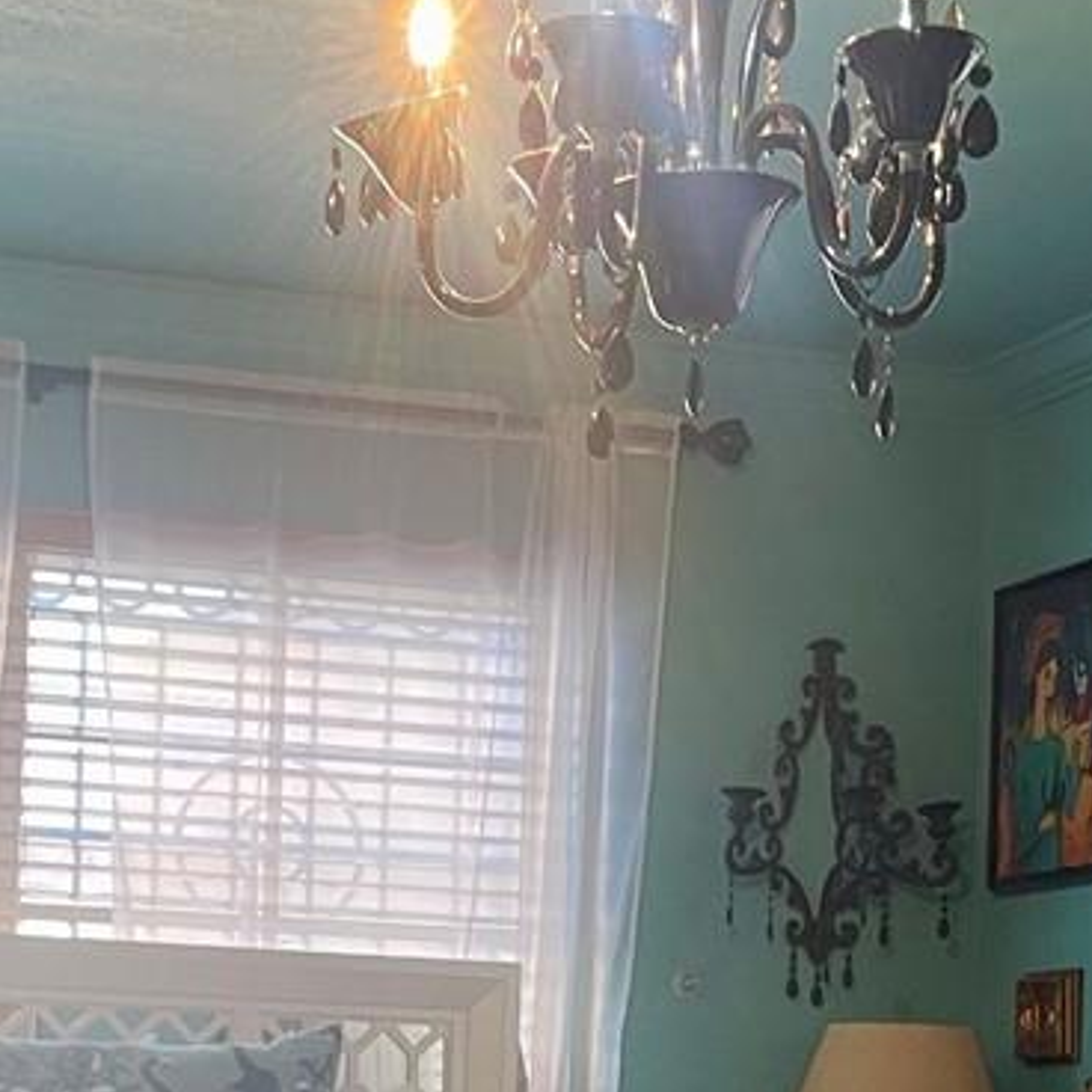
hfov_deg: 17.4
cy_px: 1172
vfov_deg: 16.9
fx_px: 3569
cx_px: 519
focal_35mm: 100
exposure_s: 1/60
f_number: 1.6
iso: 100
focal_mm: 4.2
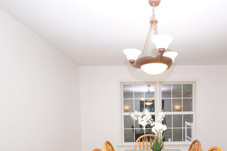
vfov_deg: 46.4
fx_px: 164
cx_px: 146
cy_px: 125
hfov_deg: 68.1
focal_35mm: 26
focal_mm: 10
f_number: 5.6
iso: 800
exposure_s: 1/100
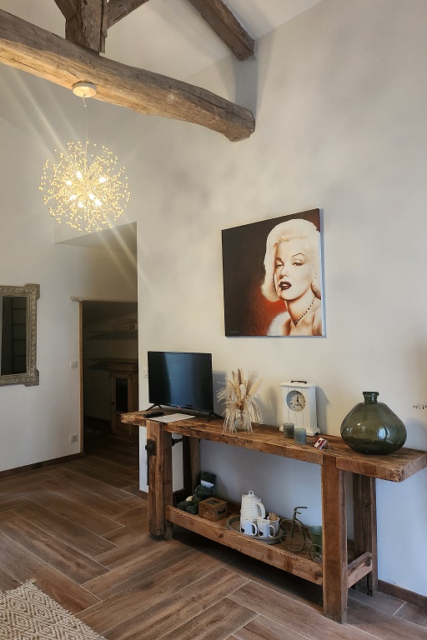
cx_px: 184
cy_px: 309
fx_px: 463
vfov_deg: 69.4
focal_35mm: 26
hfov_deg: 49.4
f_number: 1.8
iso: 200
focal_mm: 5
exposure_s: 1/100
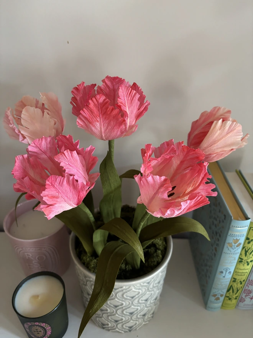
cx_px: 126
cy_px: 169
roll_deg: -0.3
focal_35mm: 26
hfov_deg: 53.1
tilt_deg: -33.0
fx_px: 253
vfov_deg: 67.3
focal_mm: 5.96
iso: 640
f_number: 1.6
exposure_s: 1/34
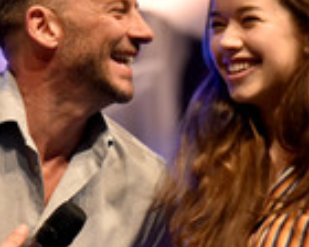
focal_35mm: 530
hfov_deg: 3.7
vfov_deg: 2.9
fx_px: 4847
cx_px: 138
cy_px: 232
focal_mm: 175
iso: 5000
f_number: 4.5
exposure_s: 1/125
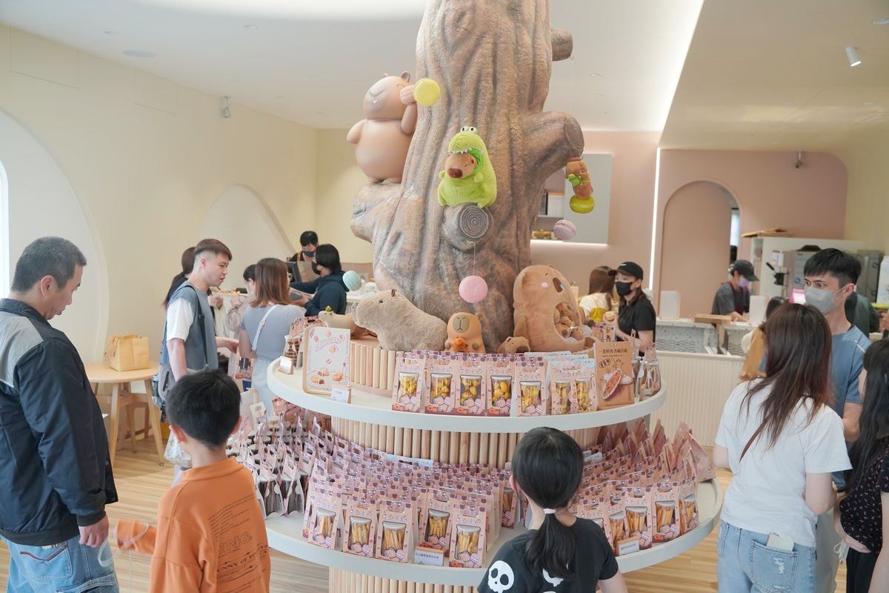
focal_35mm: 30
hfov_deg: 61.9
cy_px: 296
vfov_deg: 43.6
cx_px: 444
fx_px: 741
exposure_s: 1/160
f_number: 4
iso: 1250
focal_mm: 30
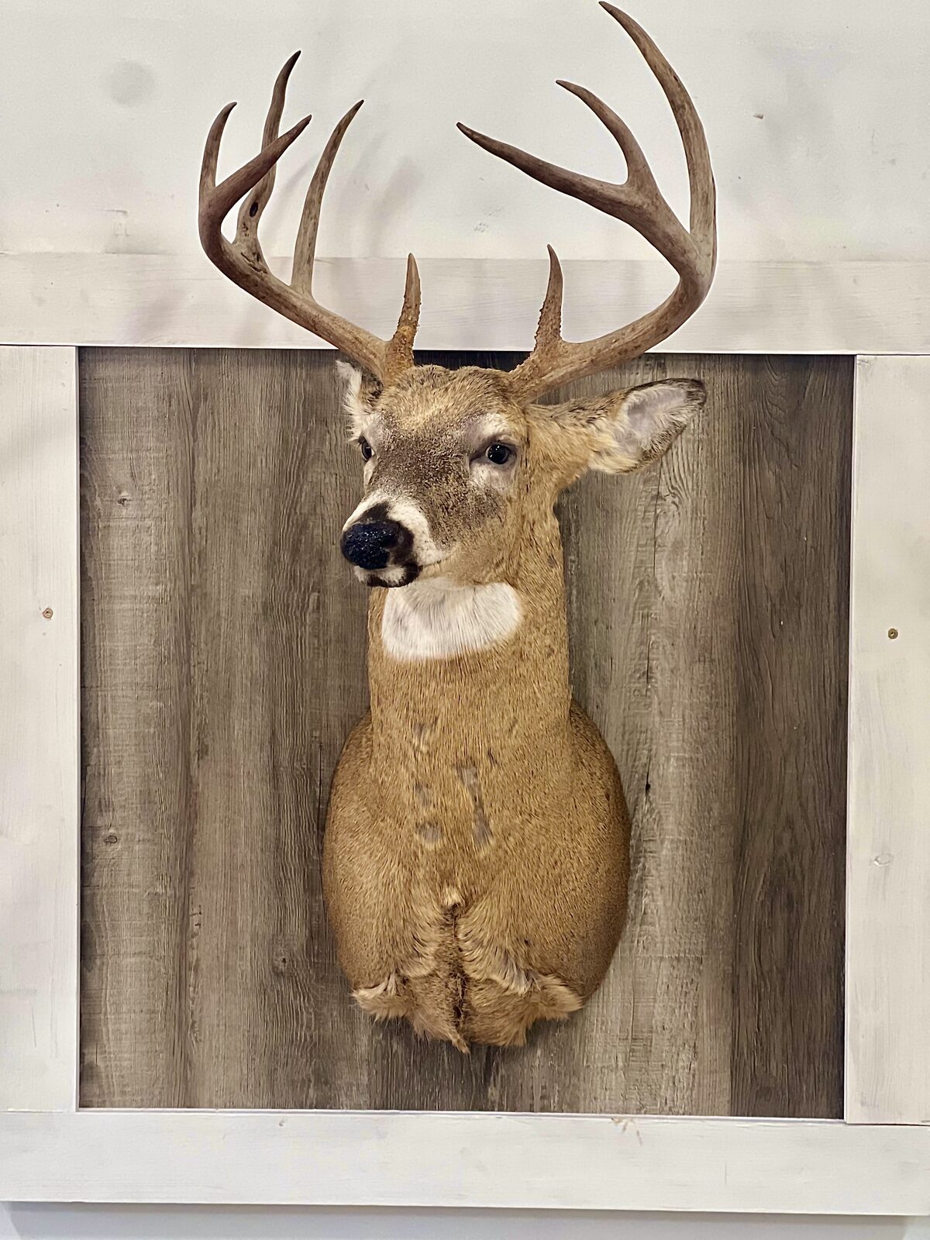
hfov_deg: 19.1
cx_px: 465
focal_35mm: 77
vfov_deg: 25.3
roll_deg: -2.4
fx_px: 2758
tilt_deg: -2.7
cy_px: 620
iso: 200
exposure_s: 1/120
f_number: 2.8
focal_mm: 9
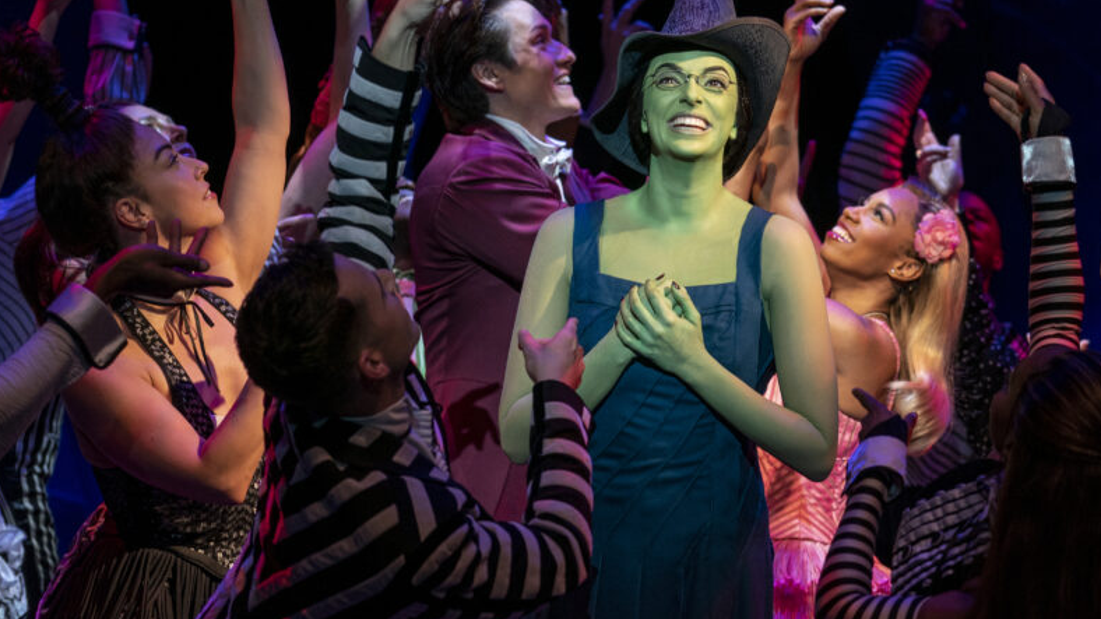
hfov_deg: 11.9
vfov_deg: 6.7
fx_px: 5283
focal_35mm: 181
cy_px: 340
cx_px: 686
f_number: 4
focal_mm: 133
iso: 1250
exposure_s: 1/320
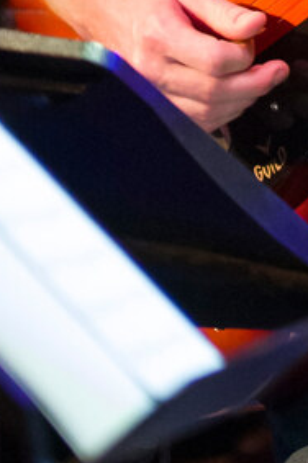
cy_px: -276
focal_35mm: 1127
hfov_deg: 1.2
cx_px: 470
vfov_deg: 1.8
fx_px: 14498
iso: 1600
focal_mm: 118
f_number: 2.8
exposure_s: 1/80
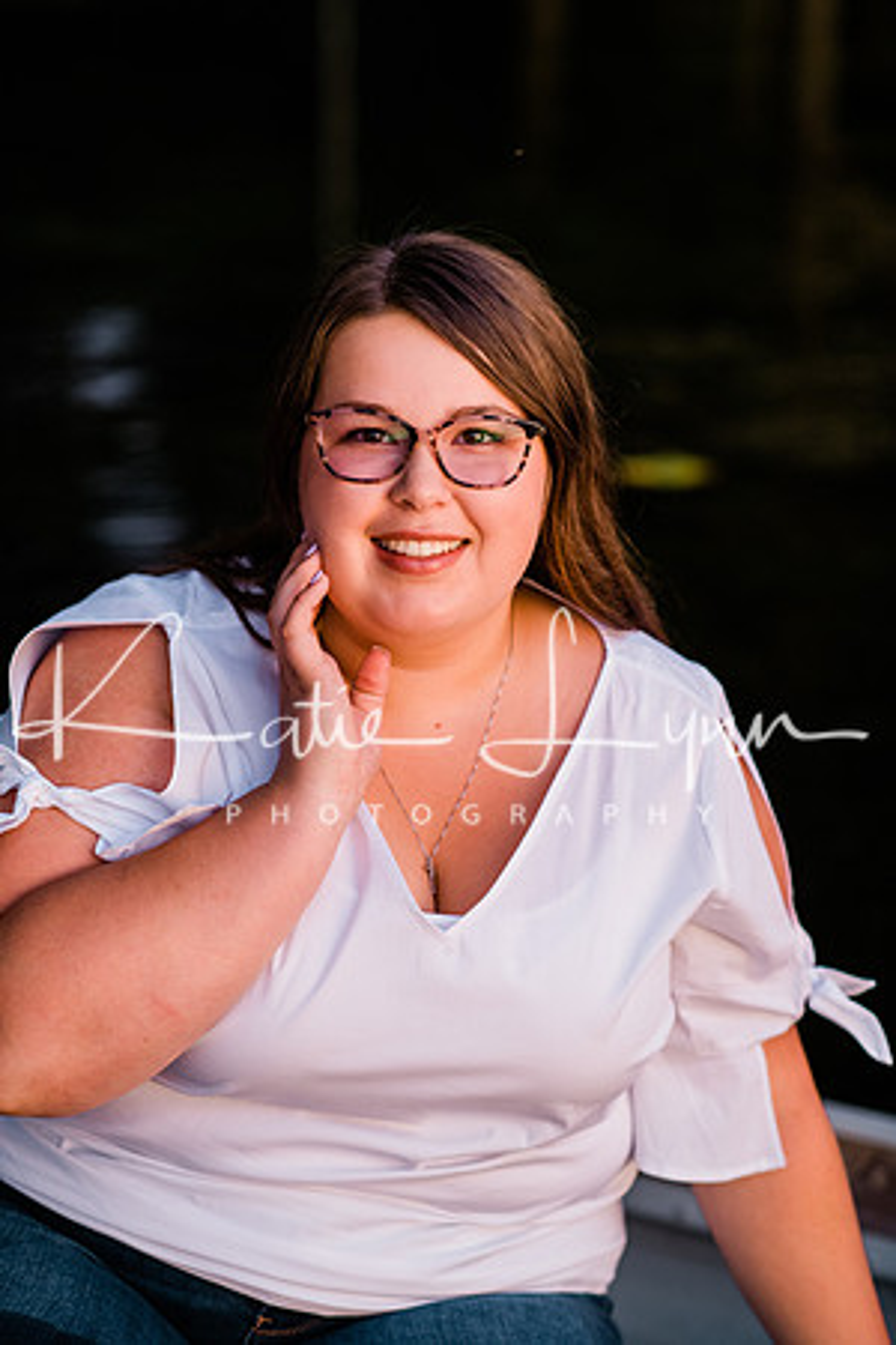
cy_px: 672
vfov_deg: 23.9
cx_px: 448
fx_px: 3173
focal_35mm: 85
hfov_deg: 16.1
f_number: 2.8
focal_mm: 85
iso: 800
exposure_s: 1/250
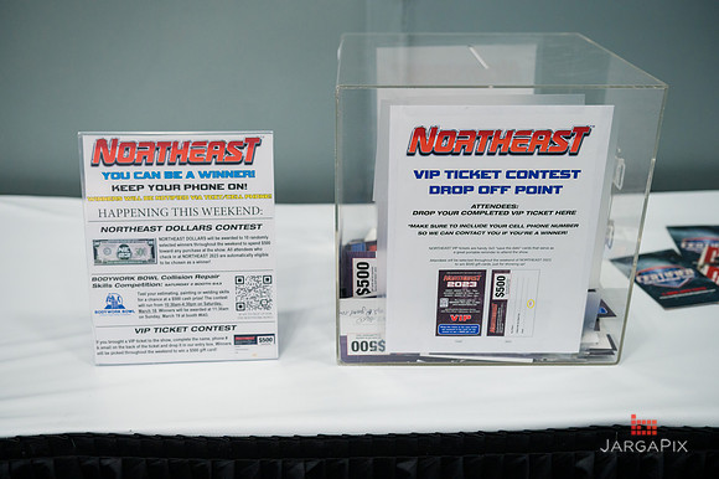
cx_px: 360
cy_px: 240
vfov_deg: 35.0
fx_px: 758
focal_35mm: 38
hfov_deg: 50.7
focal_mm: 38
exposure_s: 1/250
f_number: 4
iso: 3200
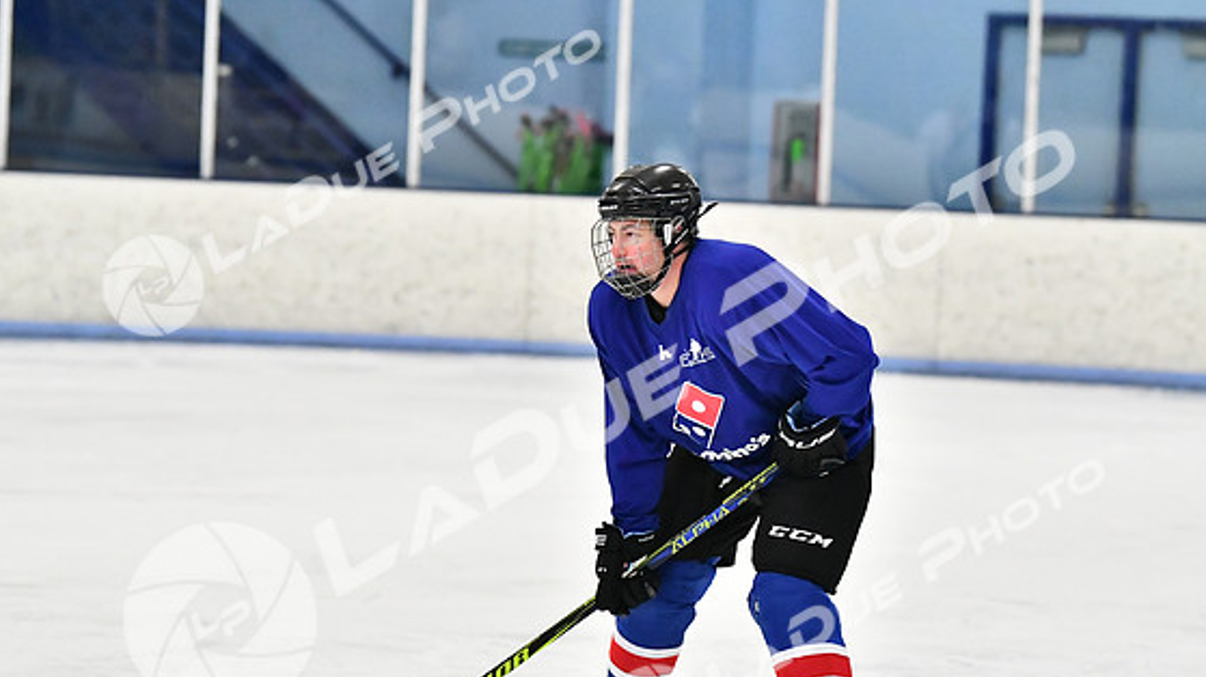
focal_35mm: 212
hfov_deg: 10.2
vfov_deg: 5.7
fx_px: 6777
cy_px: 398
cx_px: 602
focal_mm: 130
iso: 6400
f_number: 3.2
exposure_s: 1/1250
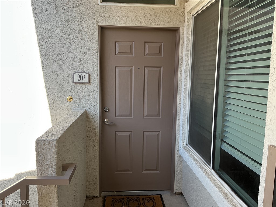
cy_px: 104
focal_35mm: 29
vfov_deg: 48.2
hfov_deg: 61.7
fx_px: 231
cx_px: 138
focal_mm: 3
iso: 16
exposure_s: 1/120
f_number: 1.8
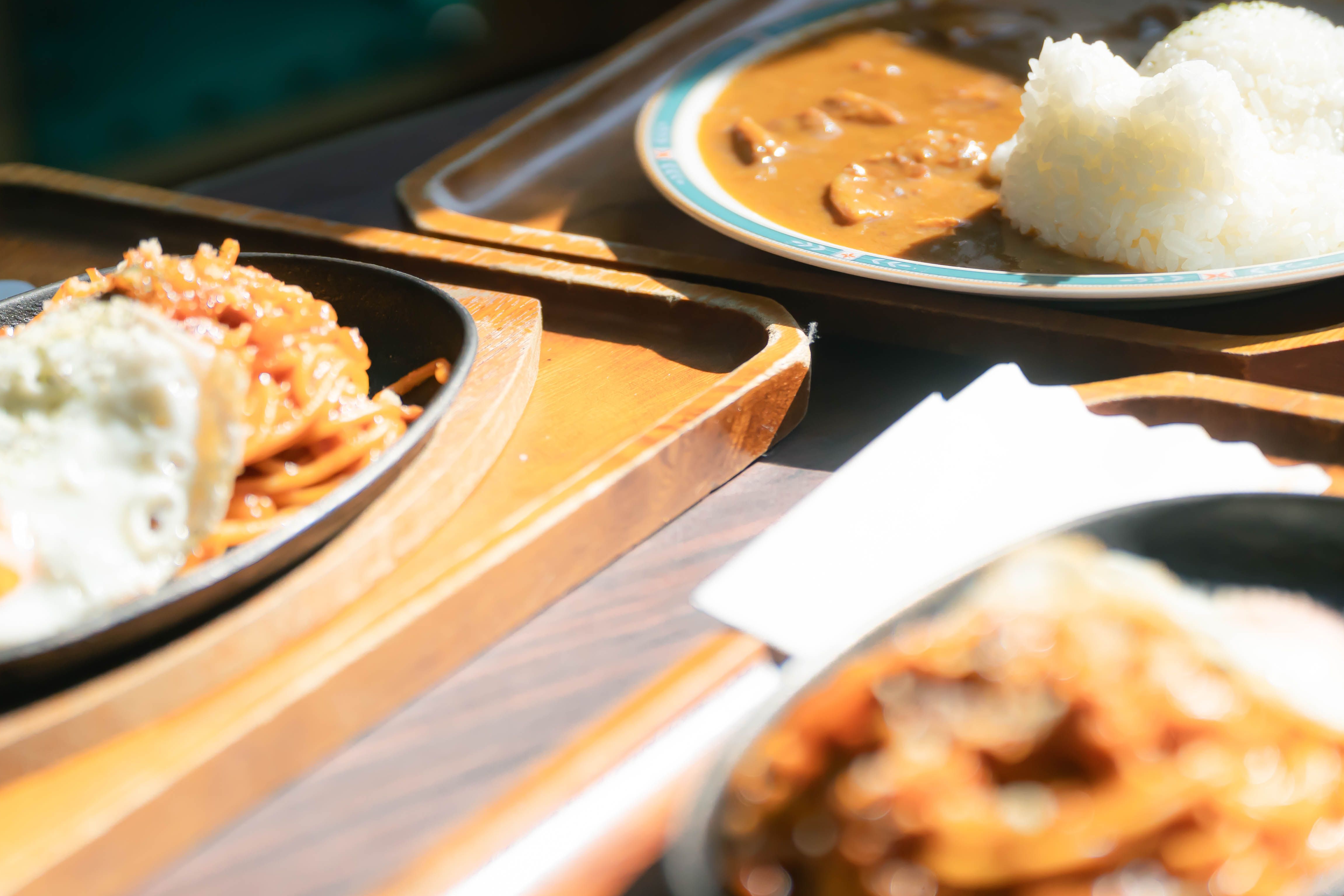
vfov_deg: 8.3
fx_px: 6160
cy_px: 398
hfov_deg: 12.5
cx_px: 743
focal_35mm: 165
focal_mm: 127
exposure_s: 1/8000
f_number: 2.8
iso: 1000
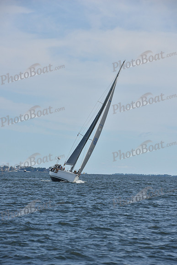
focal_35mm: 200
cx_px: 88
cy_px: 132
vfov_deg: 10.3
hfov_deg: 6.9
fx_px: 1474
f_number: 10
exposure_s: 1/1000
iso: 320
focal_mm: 200
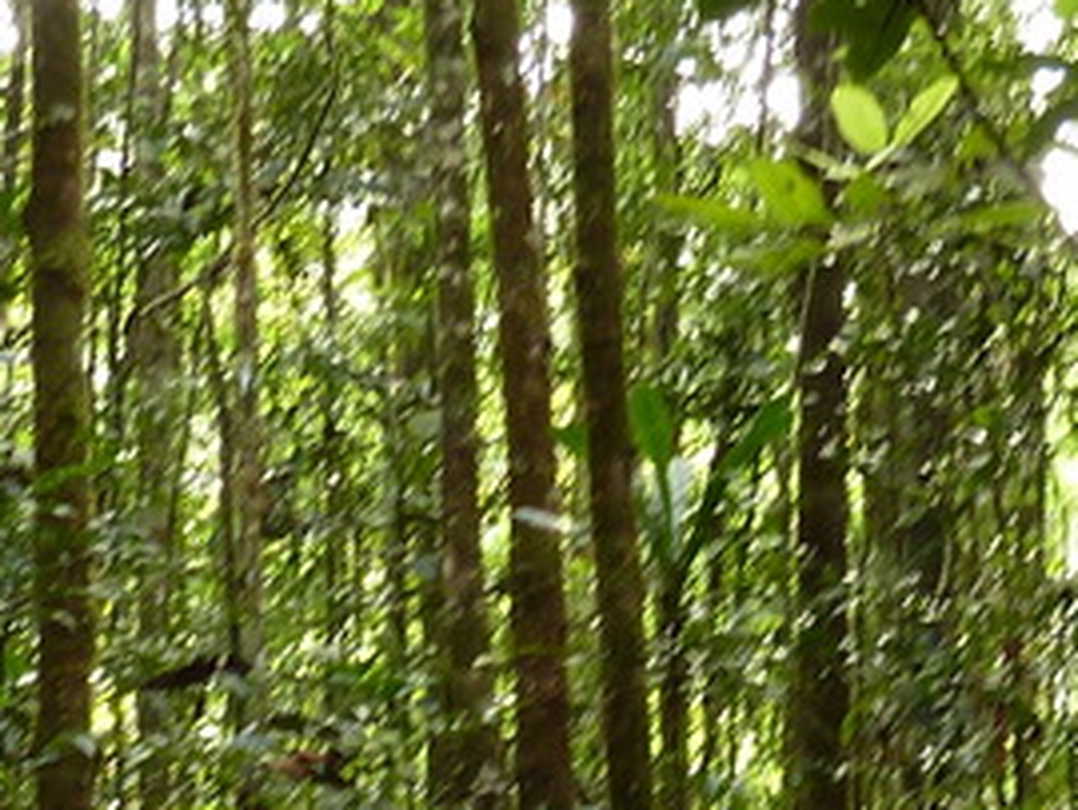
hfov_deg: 17.7
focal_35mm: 111
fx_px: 3460
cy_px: 1325
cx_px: 551
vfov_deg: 12.5
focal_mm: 4.1
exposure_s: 1/4
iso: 80
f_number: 3.3
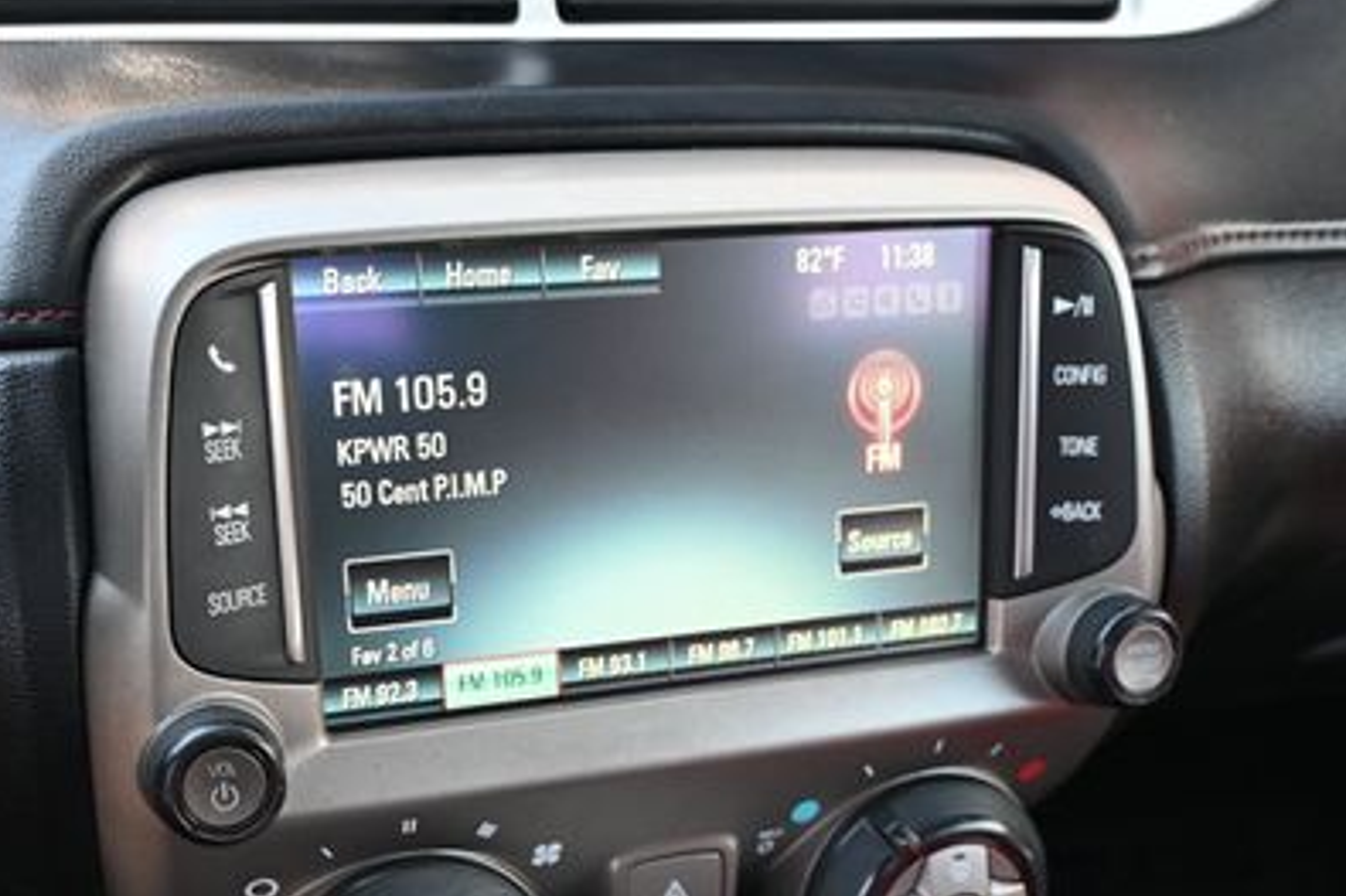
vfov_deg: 27.9
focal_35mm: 47
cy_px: 698
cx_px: 555
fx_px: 1772
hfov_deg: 41.5
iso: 900
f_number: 3.8
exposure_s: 1/125
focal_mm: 19.5
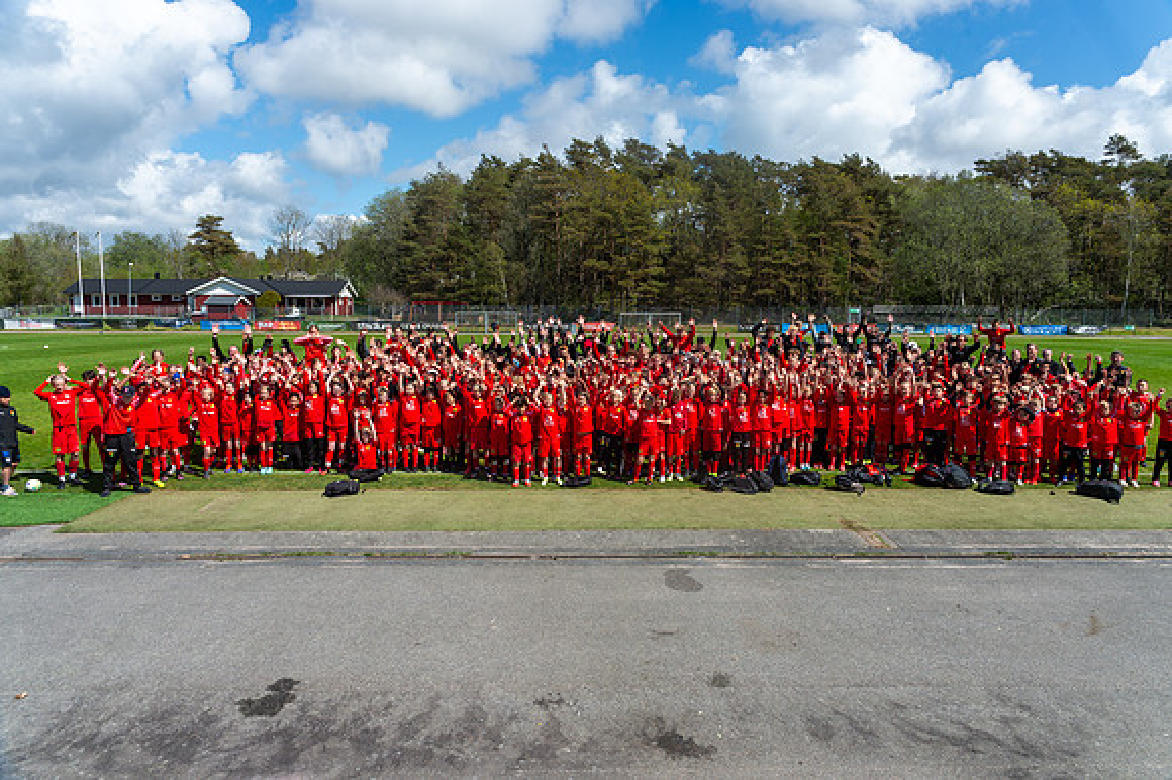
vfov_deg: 52.7
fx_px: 788
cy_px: 390
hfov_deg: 73.3
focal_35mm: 24
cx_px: 586
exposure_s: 1/320
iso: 100
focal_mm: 24
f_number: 8
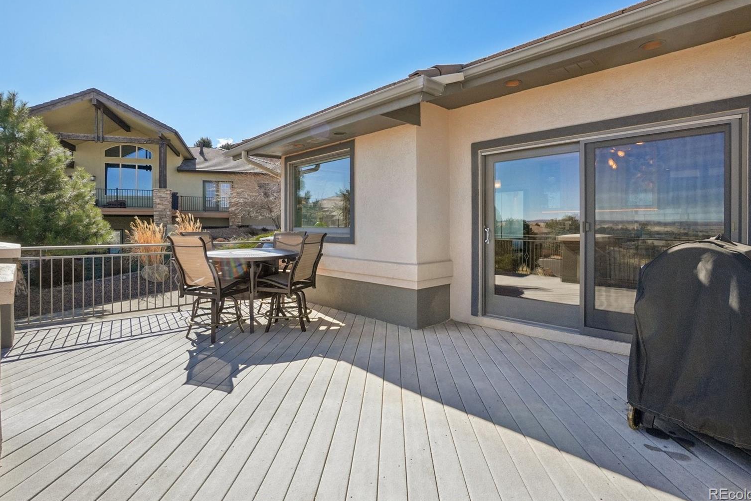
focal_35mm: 18
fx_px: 366
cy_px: 239
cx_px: 390
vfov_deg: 68.7
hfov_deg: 91.5
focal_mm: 11
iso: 400
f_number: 8
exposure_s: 1/800
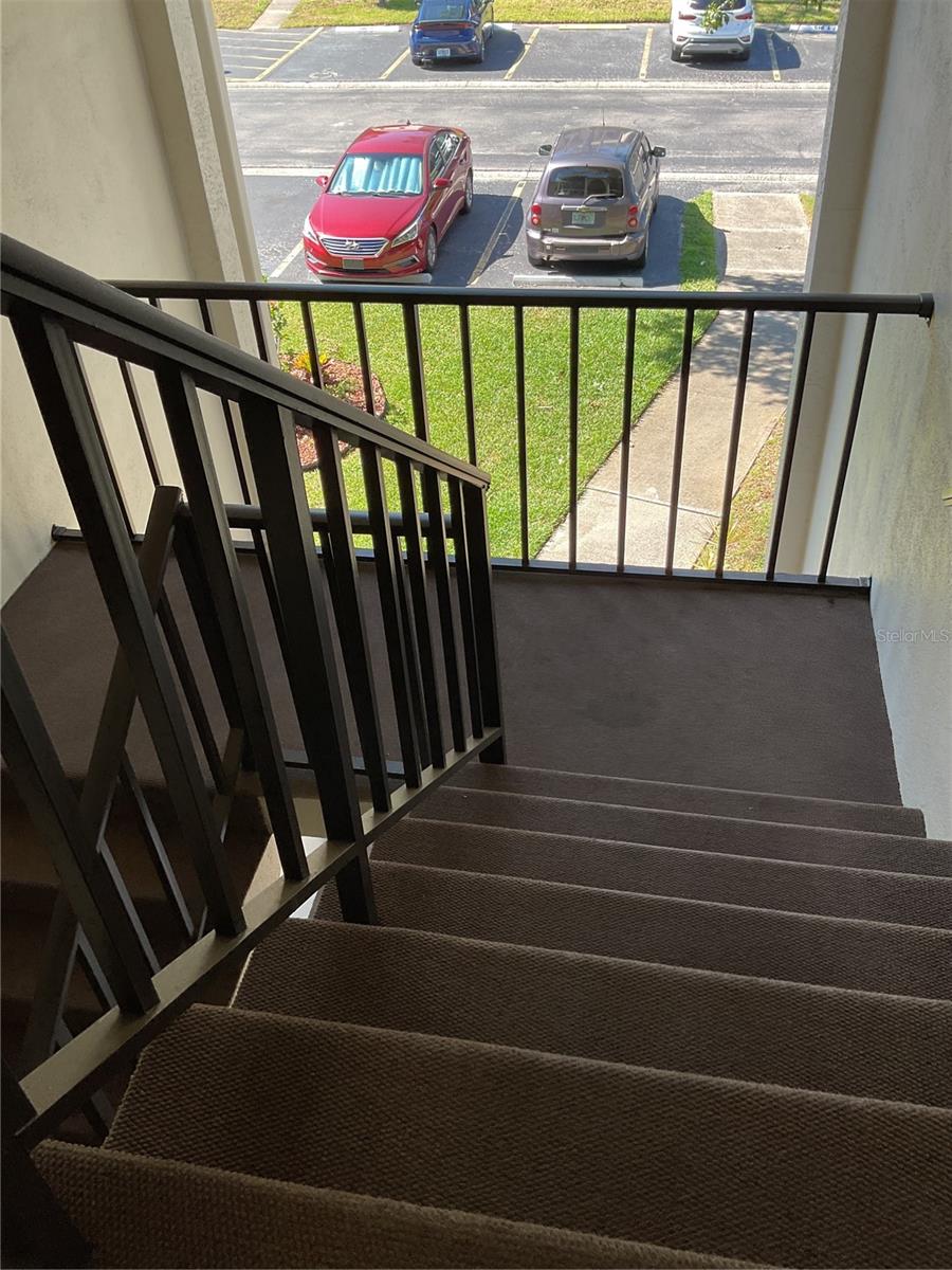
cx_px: 476
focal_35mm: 29
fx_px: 1063
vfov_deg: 61.7
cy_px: 635
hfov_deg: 48.2
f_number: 1.8
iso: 16
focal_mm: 3
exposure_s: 1/135
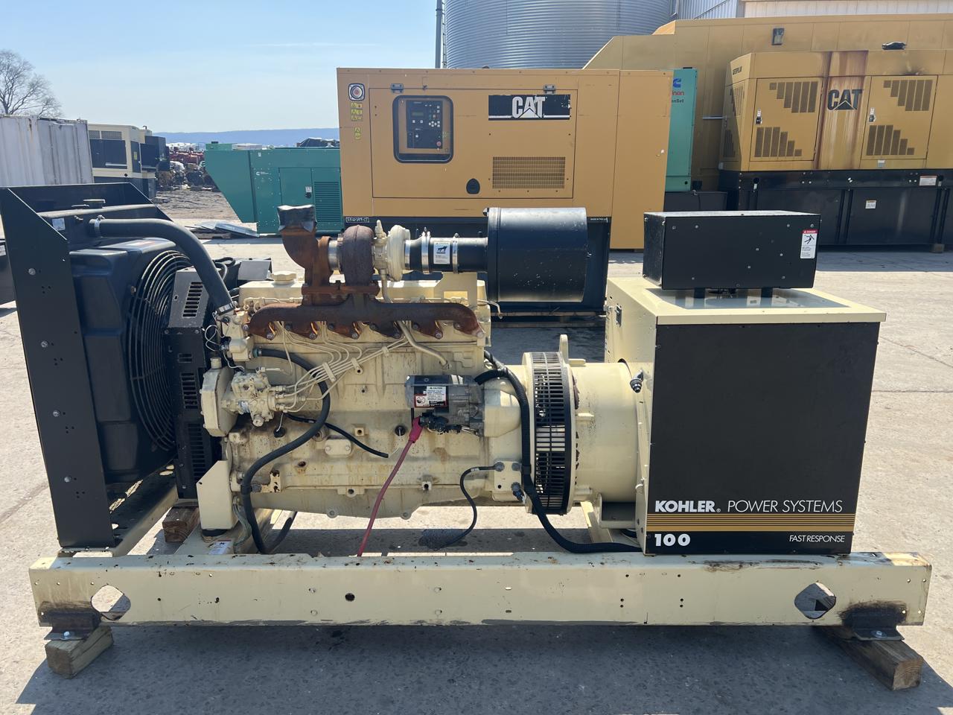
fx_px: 716
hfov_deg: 67.3
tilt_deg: -17.6
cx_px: 476
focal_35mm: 26
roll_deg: +1.5
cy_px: 358
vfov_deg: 53.1
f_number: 1.5
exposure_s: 1/2252
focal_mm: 5.7
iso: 50
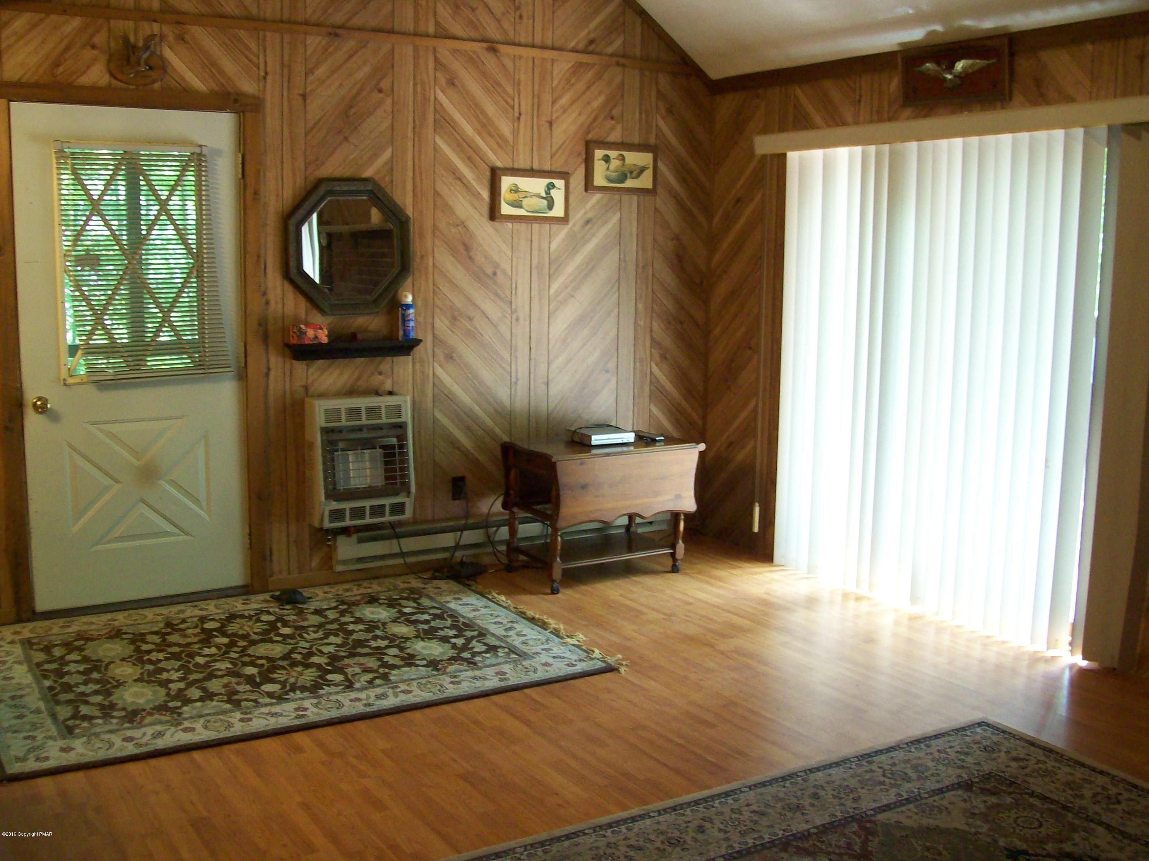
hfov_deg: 51.4
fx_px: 1195
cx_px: 574
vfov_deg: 39.7
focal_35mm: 36
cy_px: 430
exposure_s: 1/14.2
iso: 160
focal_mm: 6
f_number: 2.7
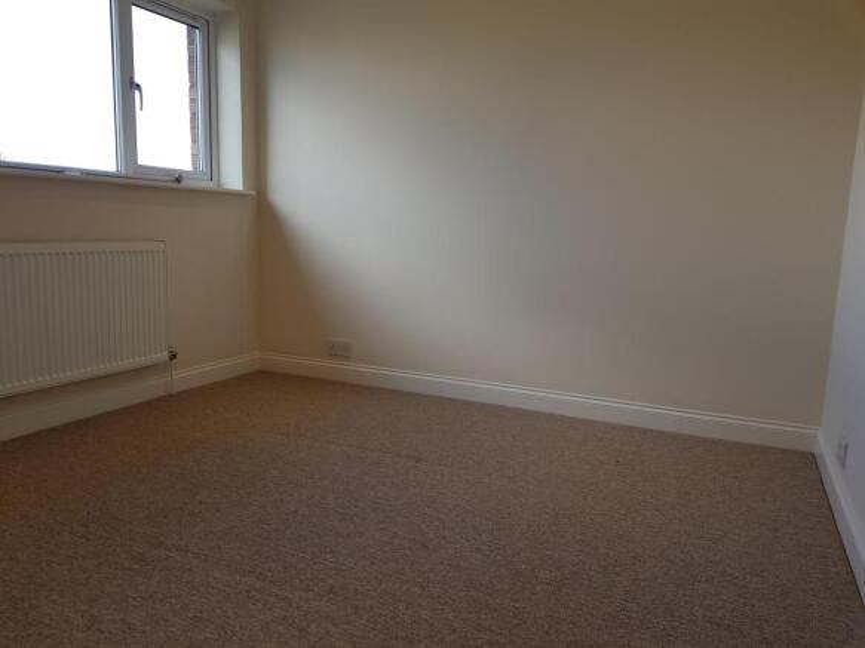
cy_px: 324
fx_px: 650
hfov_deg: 67.3
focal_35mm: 26
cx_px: 432
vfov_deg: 53.0
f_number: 1.7
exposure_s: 1/184
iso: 40
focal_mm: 4.2
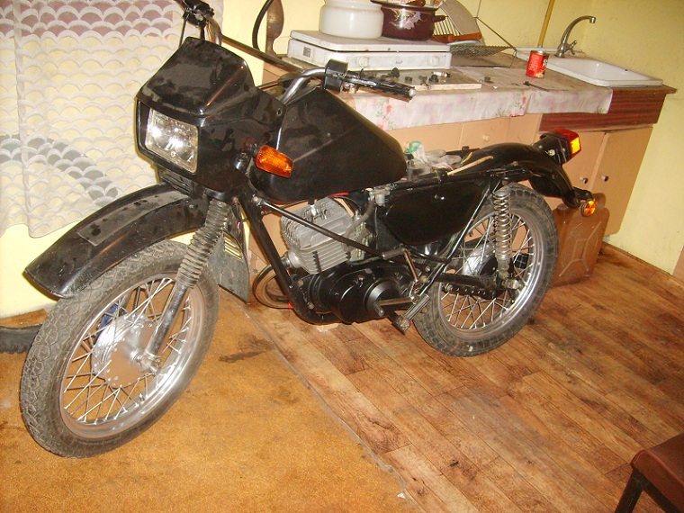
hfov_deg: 52.6
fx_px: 692
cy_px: 256
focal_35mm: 35
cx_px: 342
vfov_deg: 40.7
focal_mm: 5.8
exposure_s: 1/45
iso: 253
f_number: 2.8
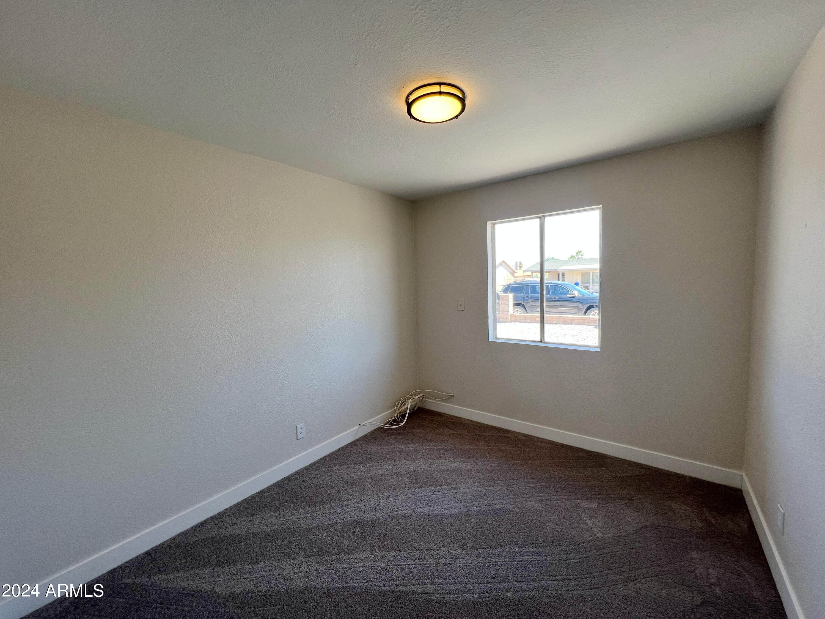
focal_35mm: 13
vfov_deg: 89.9
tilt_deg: -4.9
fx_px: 310
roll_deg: +1.9
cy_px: 310
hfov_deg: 106.2
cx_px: 412
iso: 32
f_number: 1.8
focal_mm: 1.57
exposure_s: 1/120
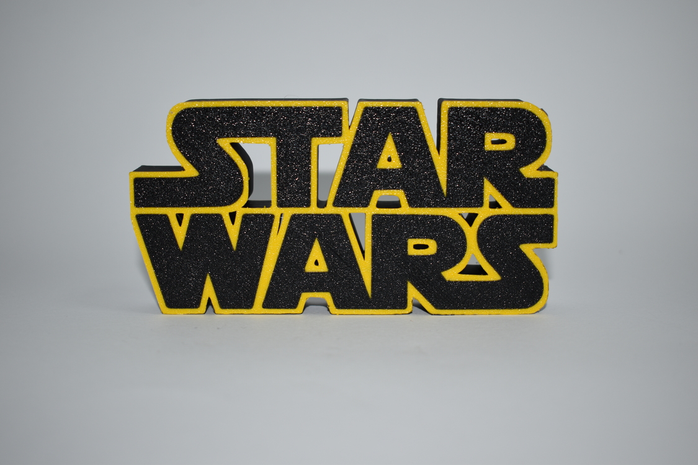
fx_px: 1105
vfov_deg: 23.8
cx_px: 349
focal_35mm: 57
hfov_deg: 35.1
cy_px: 232
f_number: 4.8
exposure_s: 1/60
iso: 100
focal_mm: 38
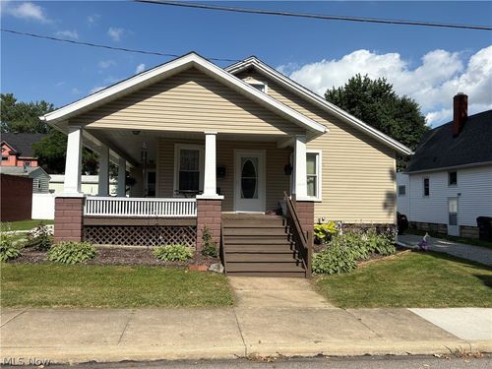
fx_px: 370
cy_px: 184
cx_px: 246
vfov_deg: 53.1
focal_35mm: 26
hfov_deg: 67.3
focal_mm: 5.96
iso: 50
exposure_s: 1/5348
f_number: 1.6
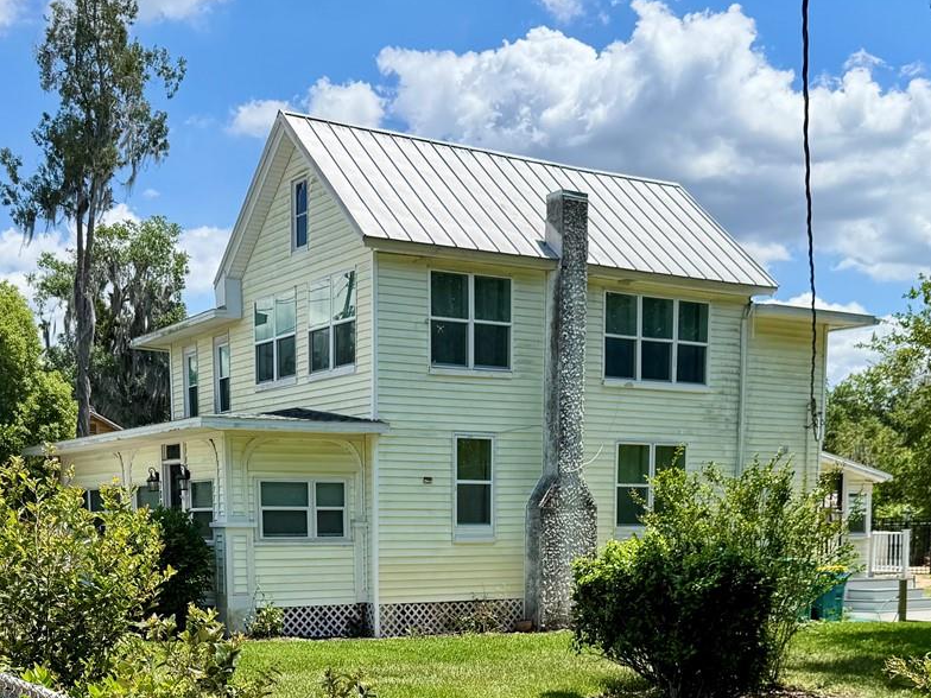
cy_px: 670
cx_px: 436
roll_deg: +0.1
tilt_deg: -6.5
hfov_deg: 38.9
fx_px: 1318
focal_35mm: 49
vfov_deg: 28.2
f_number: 1.78
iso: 80
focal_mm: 6.76
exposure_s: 1/3413
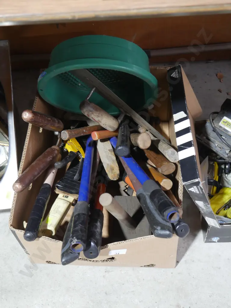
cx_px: 116
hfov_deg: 34.3
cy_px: 154
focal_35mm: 42
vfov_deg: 44.8
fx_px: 374
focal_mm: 21
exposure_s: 1/60
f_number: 4.6
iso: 1250
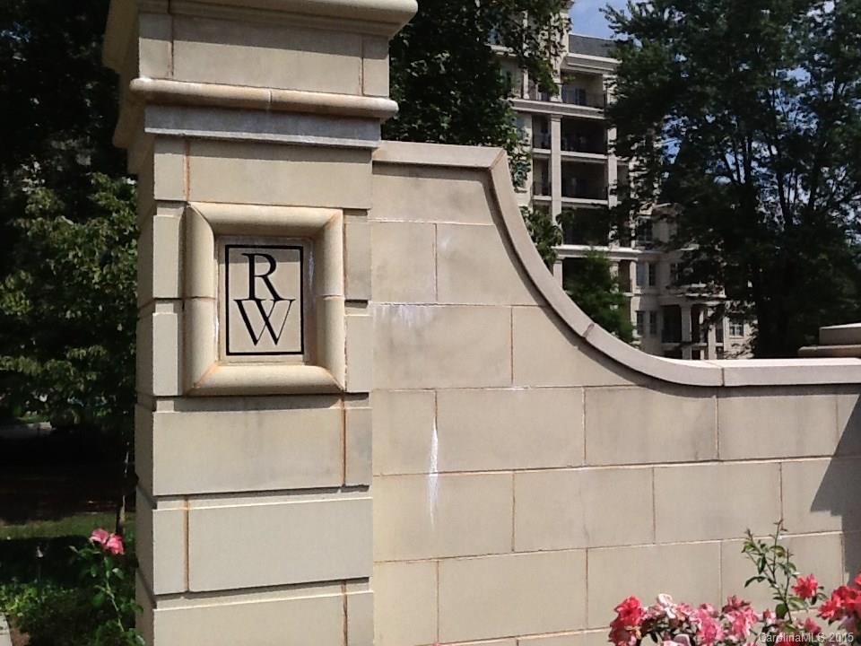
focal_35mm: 44
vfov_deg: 32.9
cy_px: 323
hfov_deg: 42.9
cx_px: 430
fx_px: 1094
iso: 40
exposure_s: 1/2433
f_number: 2.4
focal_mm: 2.03
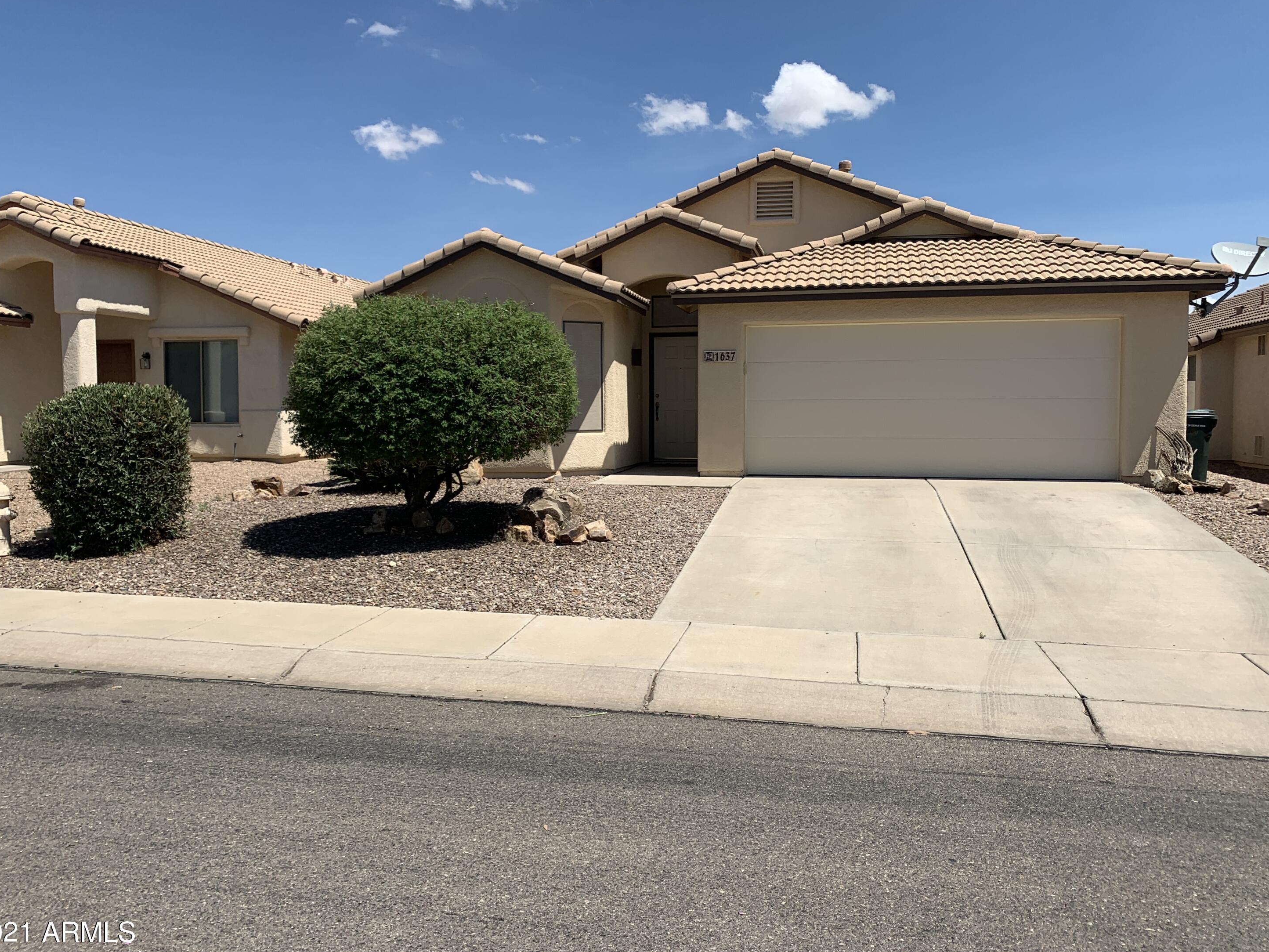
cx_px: 629
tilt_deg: -2.8
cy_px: 475
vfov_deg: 51.4
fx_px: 990
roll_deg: +0.1
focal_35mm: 27
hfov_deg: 65.3
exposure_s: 1/3086
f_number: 1.8
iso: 25
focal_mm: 4.25
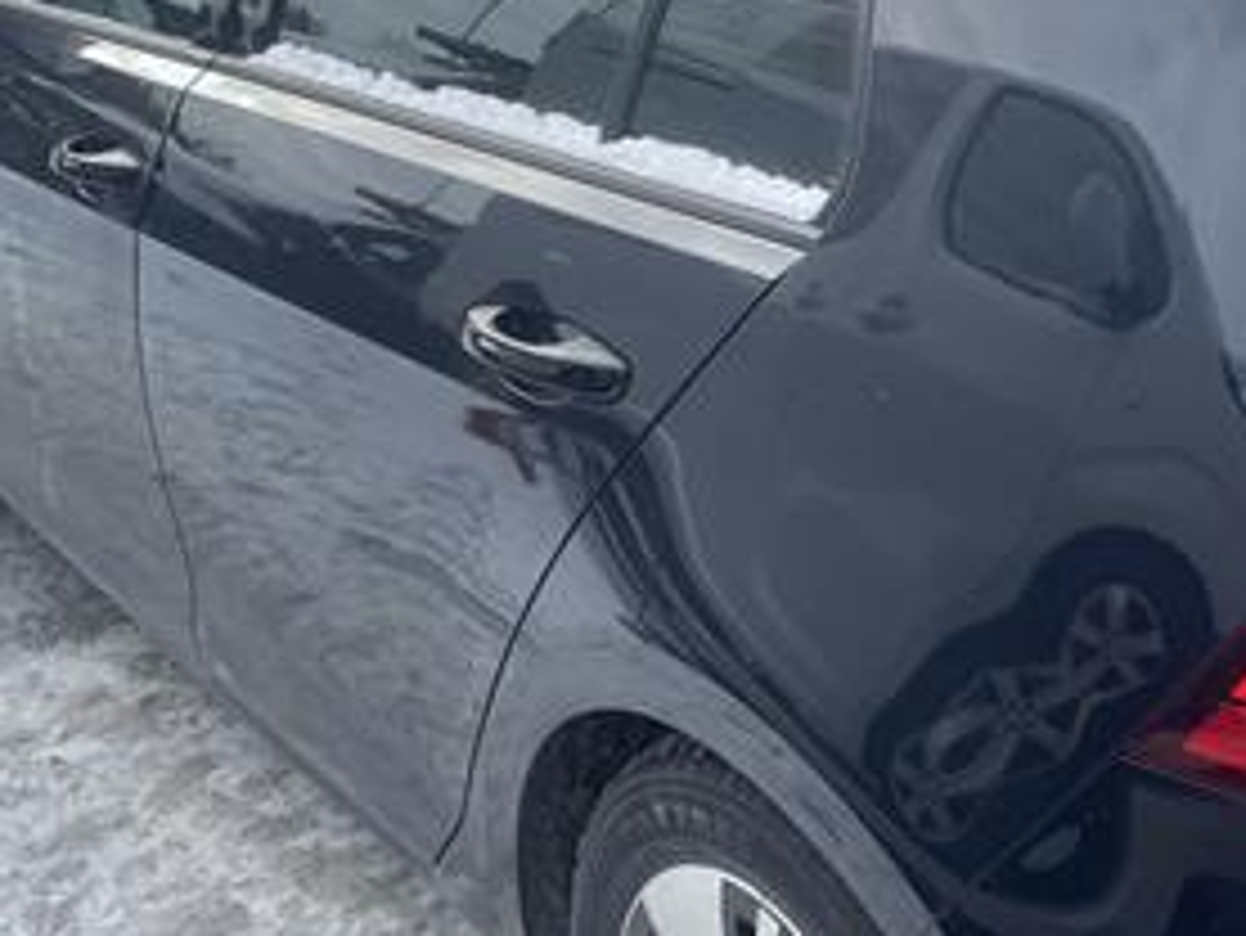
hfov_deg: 31.6
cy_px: 410
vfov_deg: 24.4
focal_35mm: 60
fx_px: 2161
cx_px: 931
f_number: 1.6
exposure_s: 1/824
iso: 32
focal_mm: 4.2
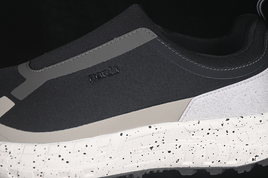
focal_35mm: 75
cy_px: 89
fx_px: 558
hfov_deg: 27.0
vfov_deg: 18.2
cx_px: 134
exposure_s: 1/60
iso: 160
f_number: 6.3
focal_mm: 50
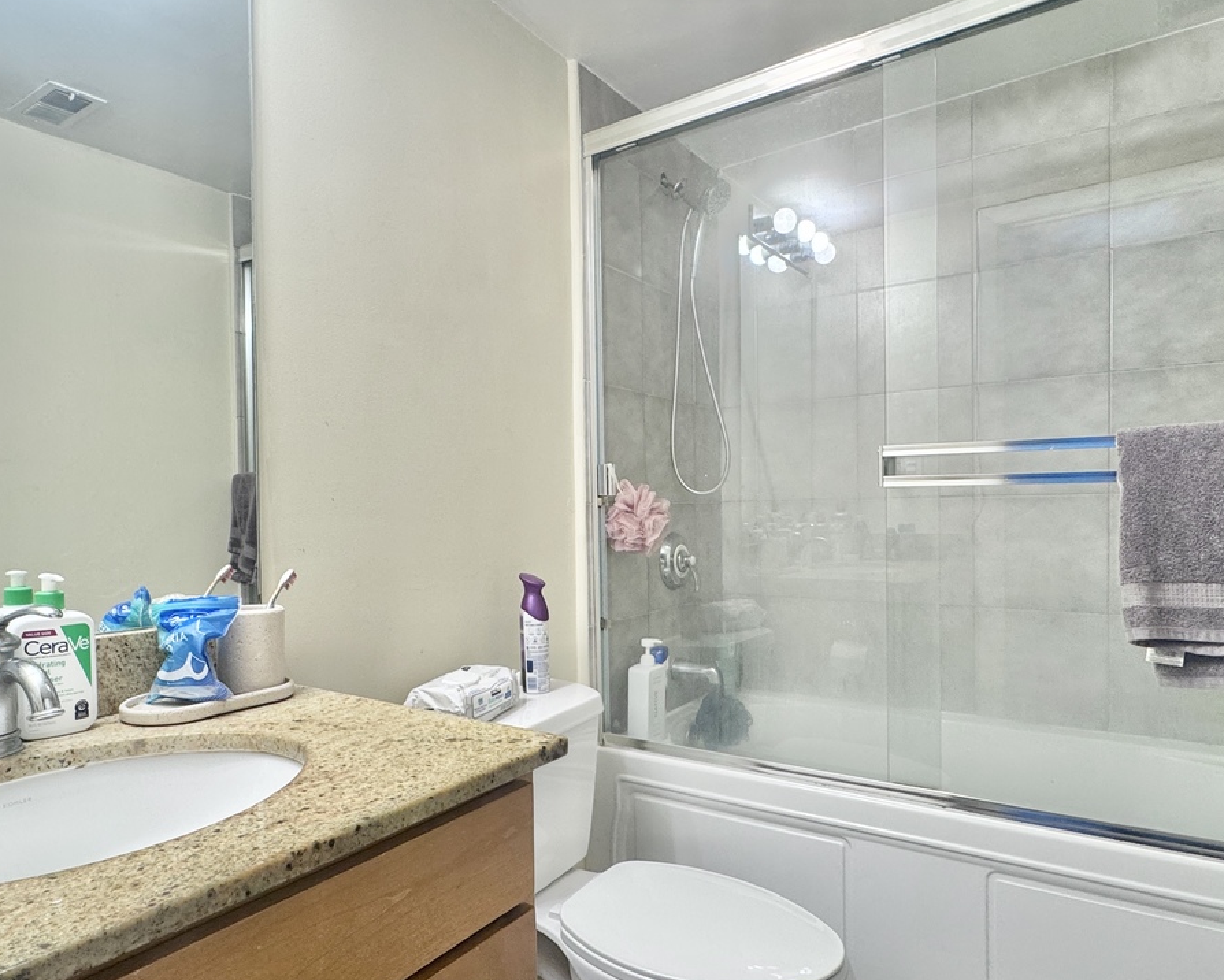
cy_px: 530
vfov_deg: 63.1
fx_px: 797
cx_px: 554
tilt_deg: -1.7
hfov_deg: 74.8
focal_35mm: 22
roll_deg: +0.9
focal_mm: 2.22
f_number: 2.2
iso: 160
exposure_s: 1/120
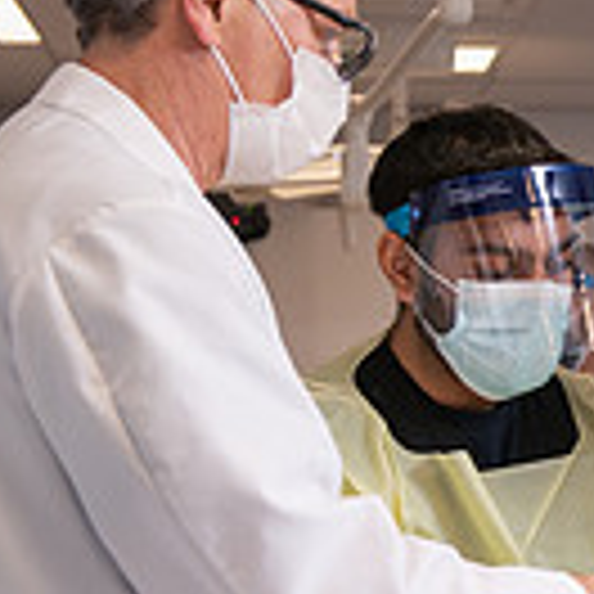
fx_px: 3184
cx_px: 1062
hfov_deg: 10.1
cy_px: 425
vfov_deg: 10.6
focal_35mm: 164
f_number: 4
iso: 320
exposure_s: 1/200
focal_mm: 44
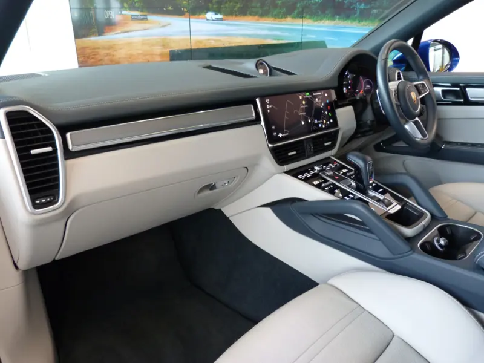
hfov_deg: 69.4
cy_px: 182
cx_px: 242
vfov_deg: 54.9
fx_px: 350
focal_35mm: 25
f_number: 2.8
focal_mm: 4.5
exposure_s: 1/25
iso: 200
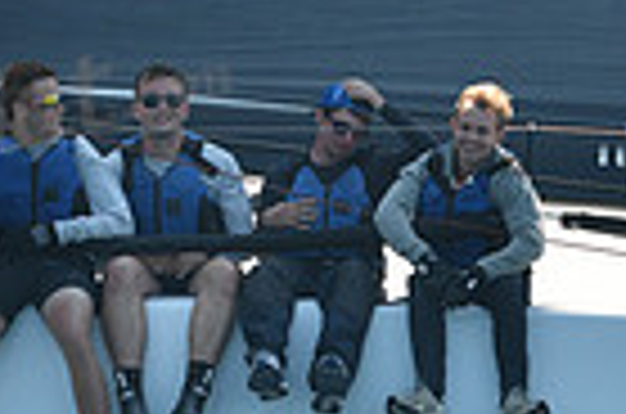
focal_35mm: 293
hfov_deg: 7.0
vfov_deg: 4.7
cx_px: 468
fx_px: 5083
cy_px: 313
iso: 320
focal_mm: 70
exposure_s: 1/640
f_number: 5
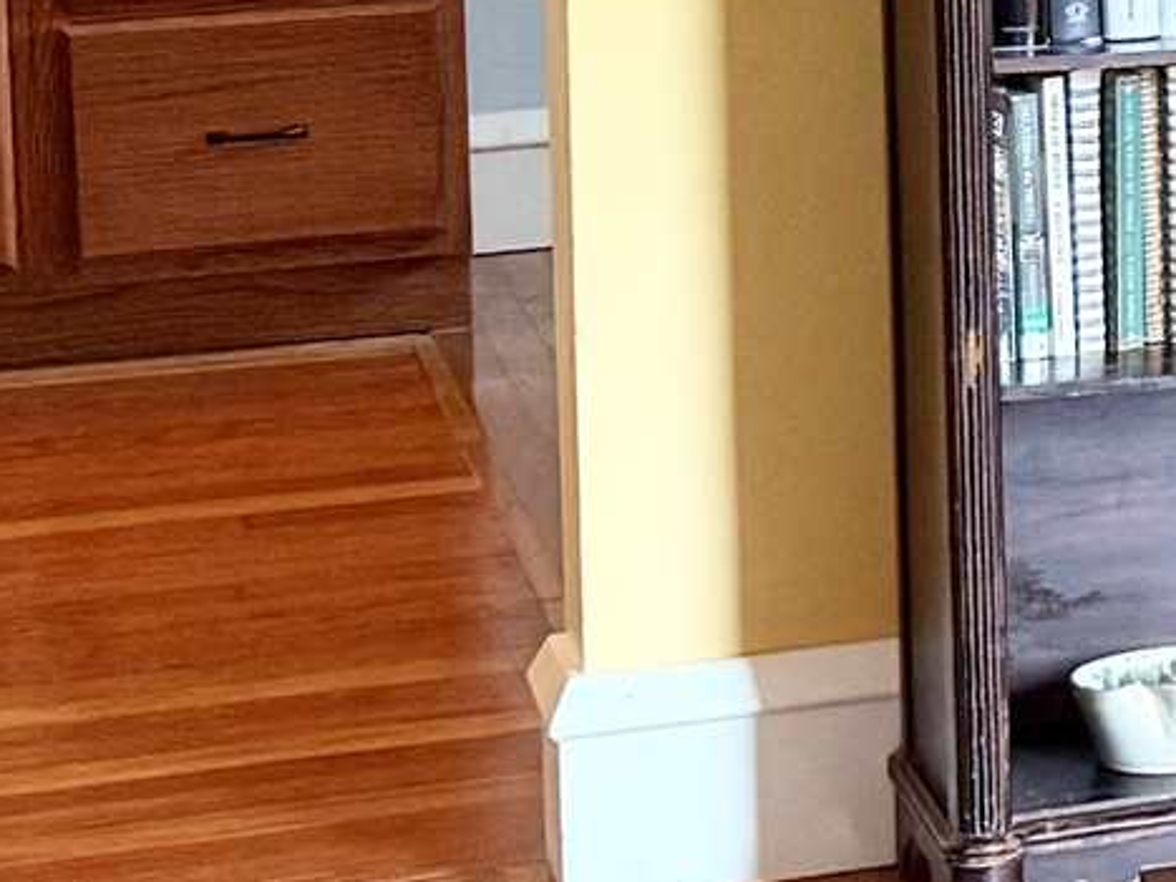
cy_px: -431
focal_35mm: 158
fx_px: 5366
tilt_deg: -3.9
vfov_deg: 9.2
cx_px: 2813
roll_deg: +0.4
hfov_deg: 10.7
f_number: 1.78
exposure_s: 1/120
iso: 250
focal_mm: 6.76
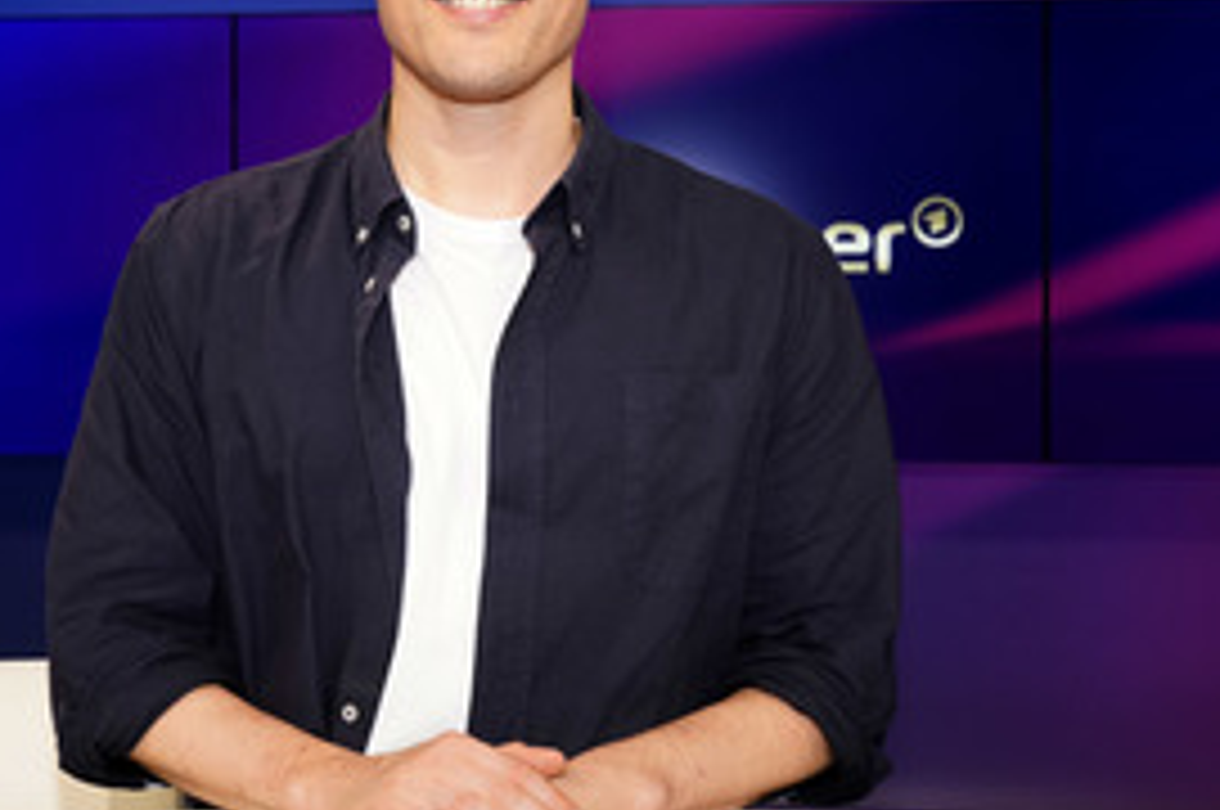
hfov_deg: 39.4
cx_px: 461
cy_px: 306
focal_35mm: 50
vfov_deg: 26.8
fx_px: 1692
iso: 2000
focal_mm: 30
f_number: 5
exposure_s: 1/125
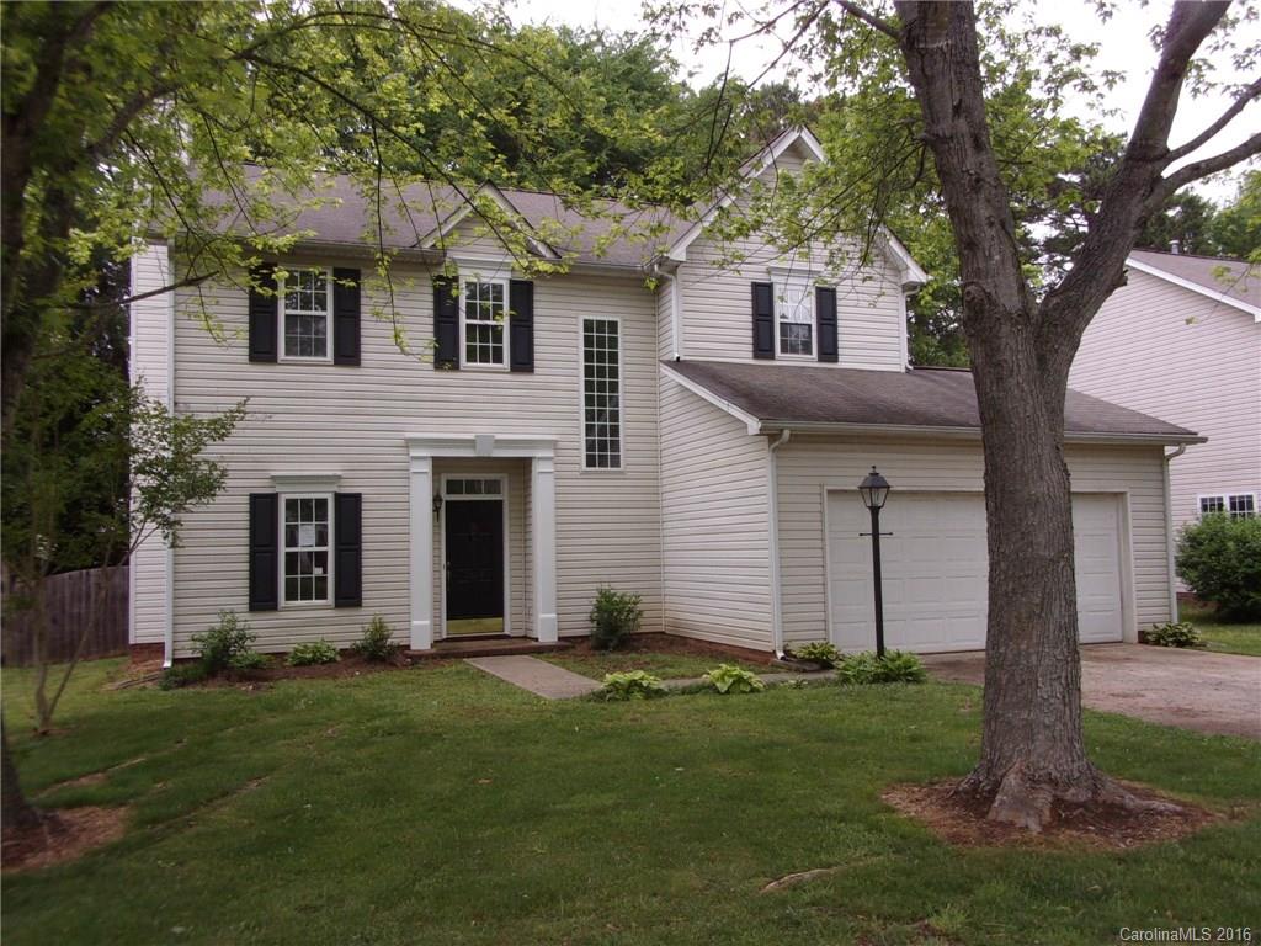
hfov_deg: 63.4
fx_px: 1020
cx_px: 630
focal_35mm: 28
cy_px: 473
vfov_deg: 49.7
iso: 80
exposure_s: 1/180
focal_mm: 5.1
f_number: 3.9
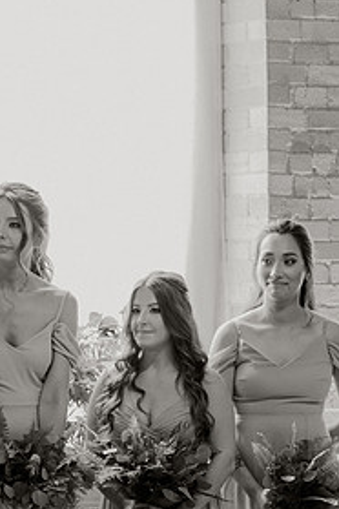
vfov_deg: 12.1
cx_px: 68
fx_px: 2387
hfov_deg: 8.1
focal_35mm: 169
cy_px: 372
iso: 2500
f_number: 2.2
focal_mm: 105
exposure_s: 1/400
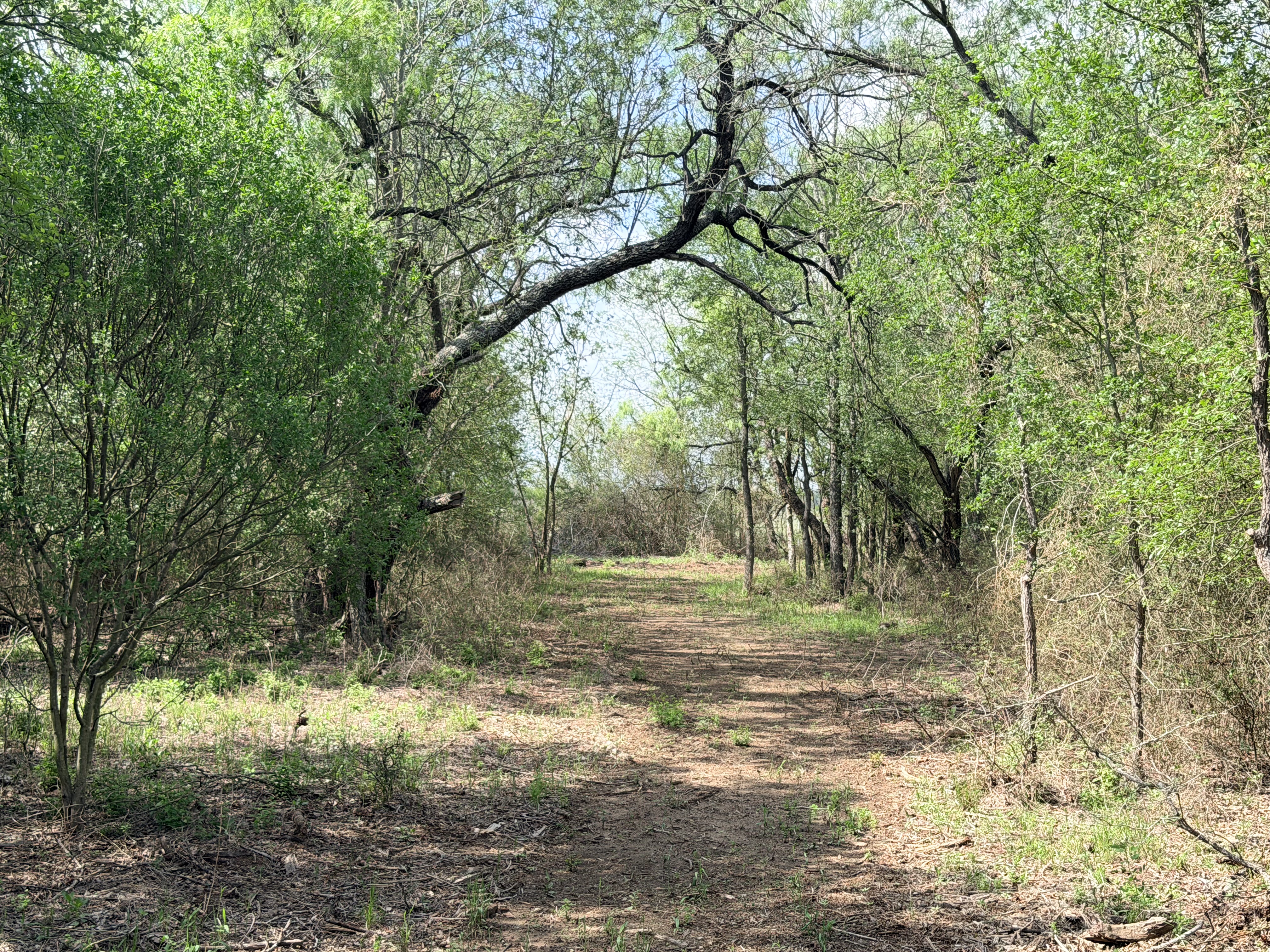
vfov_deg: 30.3
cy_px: 476
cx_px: 635
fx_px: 1761
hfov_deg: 39.7
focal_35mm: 48
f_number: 1.78
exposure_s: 1/1242
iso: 64
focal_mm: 6.76
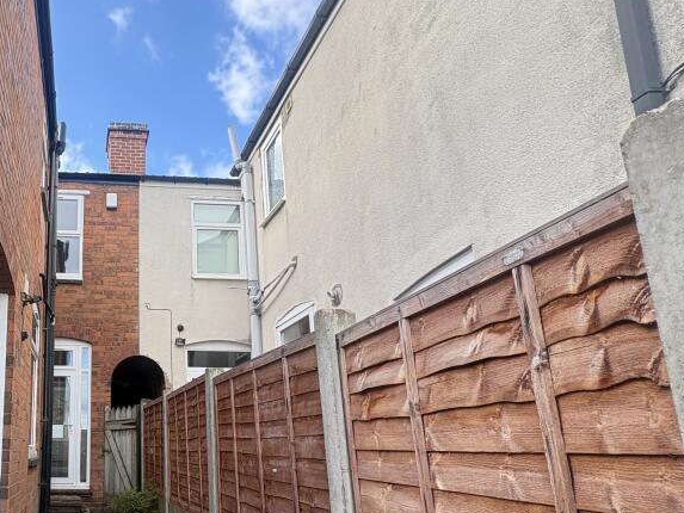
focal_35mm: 25
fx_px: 494
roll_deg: +0.3
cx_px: 113
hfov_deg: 62.0
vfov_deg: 53.1
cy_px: 366
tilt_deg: +10.0
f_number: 2.2
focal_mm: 2.22
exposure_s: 1/299
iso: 40
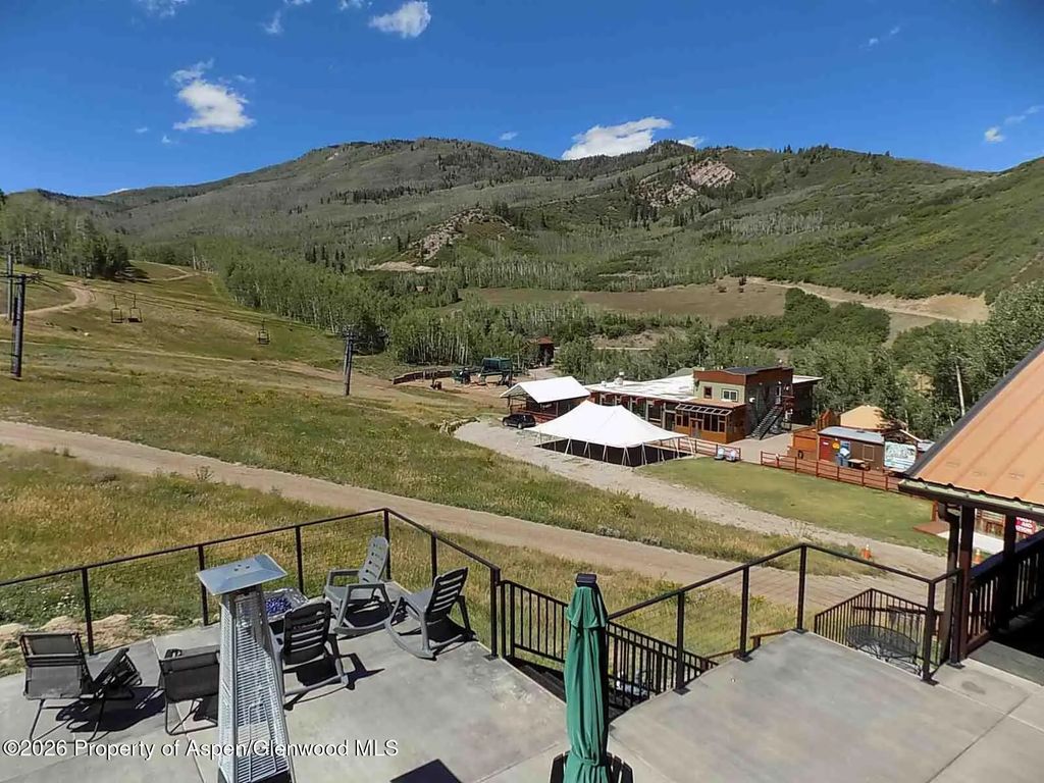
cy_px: 392
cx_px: 522
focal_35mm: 23
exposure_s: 1/1500
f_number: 3.1
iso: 80
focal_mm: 4
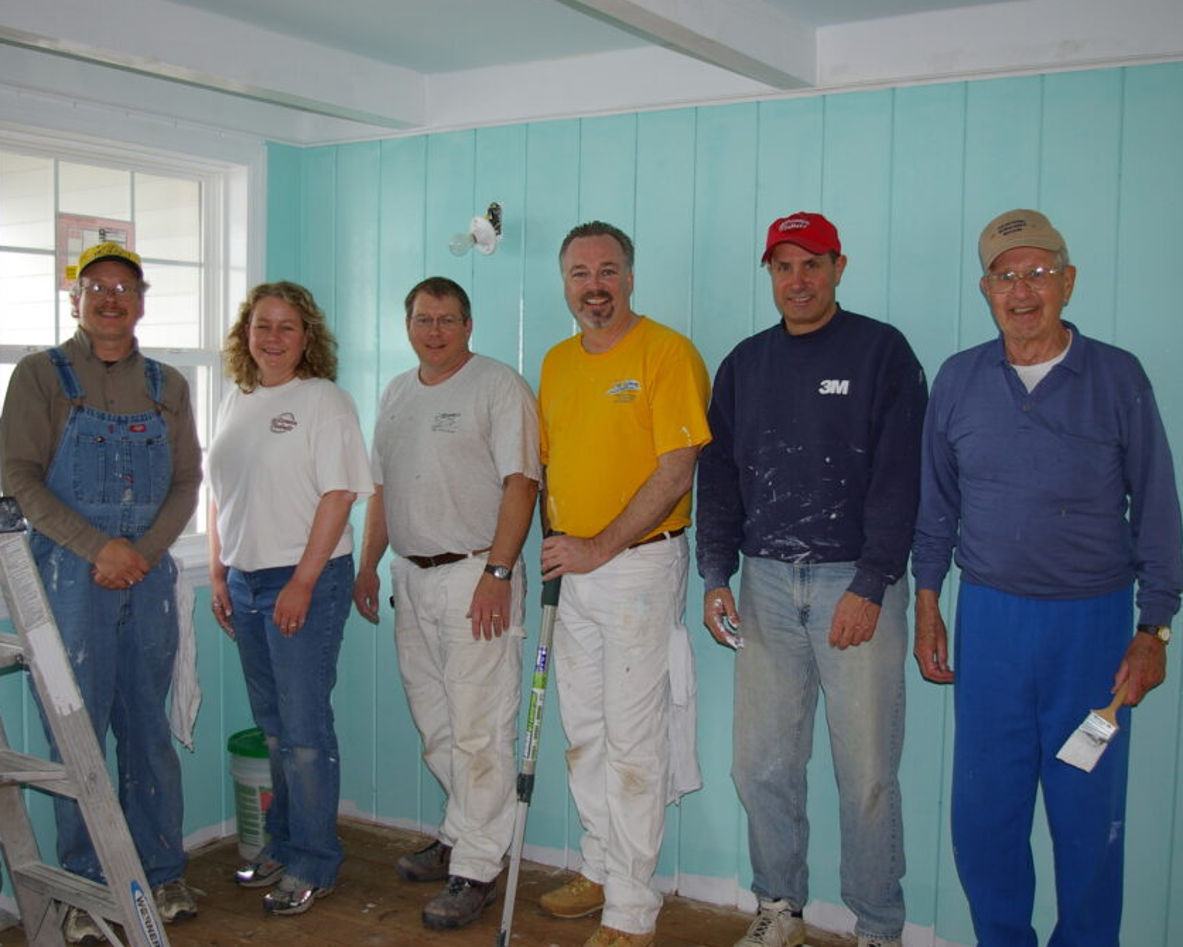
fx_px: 1386
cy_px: 474
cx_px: 529
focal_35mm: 40
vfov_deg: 37.7
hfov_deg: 46.2
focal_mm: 23
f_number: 4
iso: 200
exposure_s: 1/45
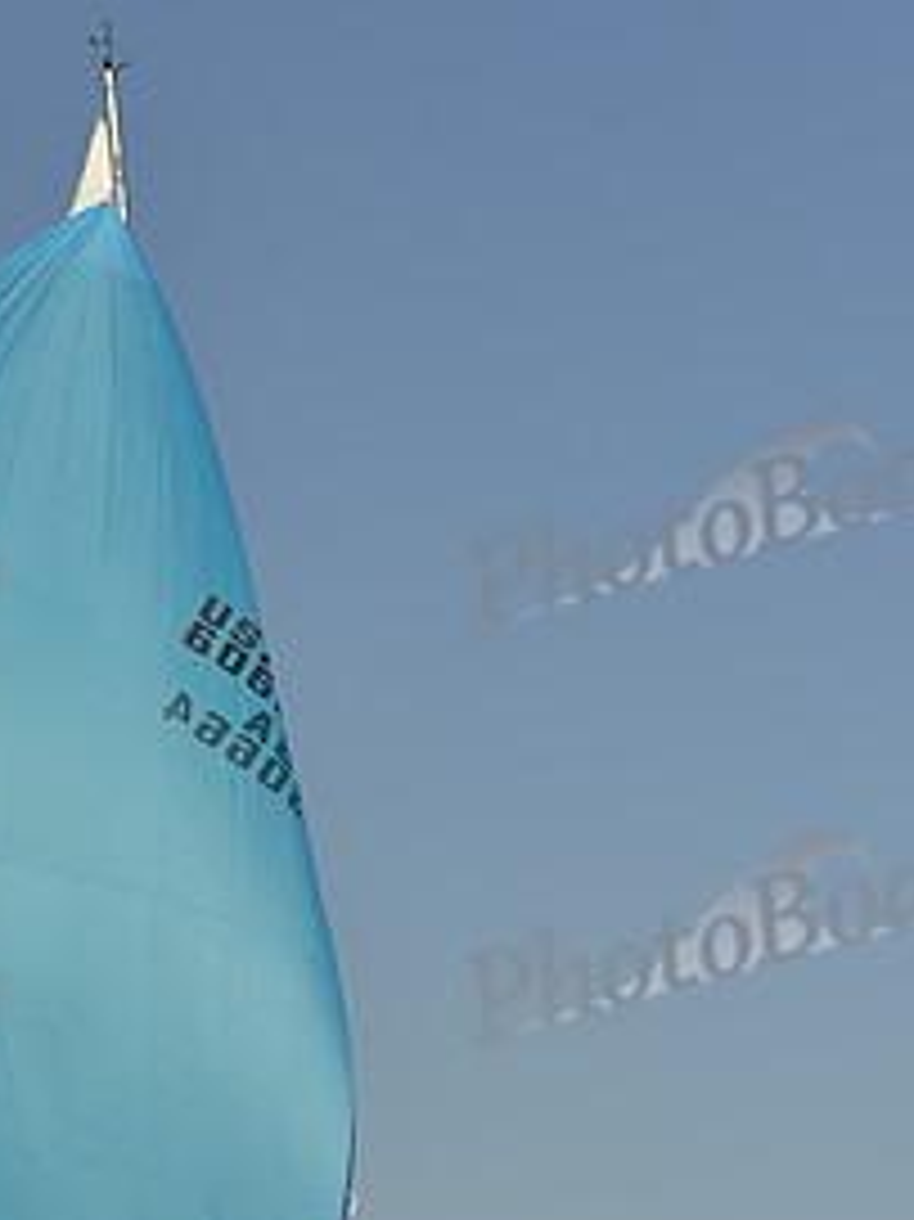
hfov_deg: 10.3
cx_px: 236
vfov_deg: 13.5
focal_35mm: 144
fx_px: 5074
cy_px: 1225
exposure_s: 1/640
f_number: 8
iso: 200
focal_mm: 70
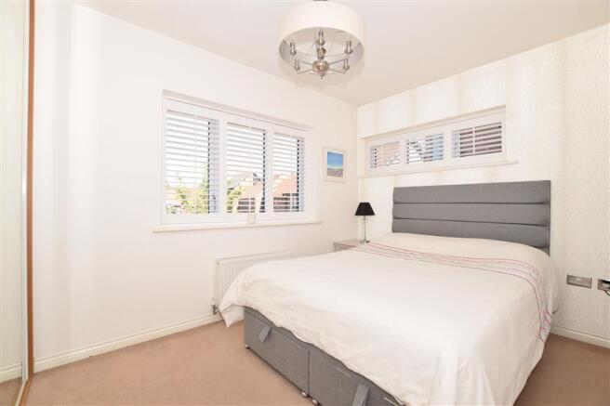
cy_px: 203
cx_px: 305
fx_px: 254
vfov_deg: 77.3
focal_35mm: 15
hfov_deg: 100.4
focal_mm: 10
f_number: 6.3
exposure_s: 1/160
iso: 200
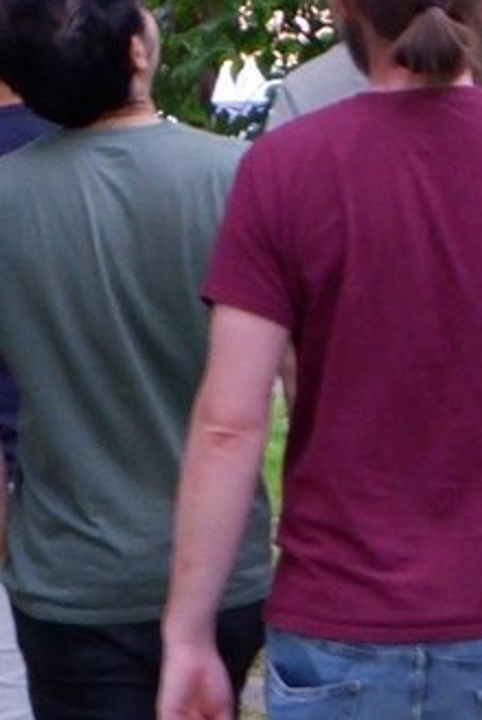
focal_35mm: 413
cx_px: 245
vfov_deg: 5.0
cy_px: 289
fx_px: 8276
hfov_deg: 3.3
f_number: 5.6
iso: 2500
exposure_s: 1/100
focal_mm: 45
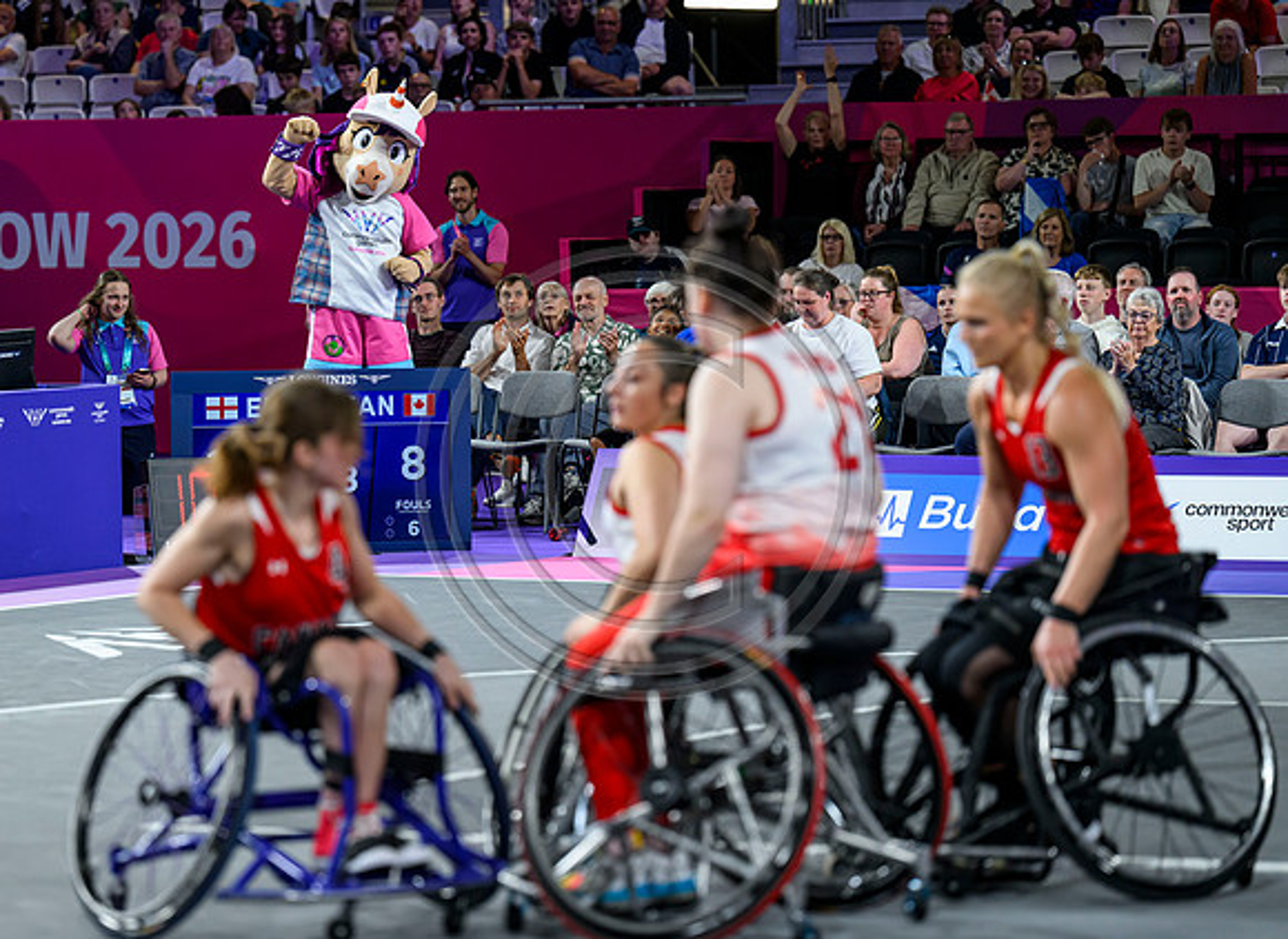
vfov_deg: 8.7
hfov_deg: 11.9
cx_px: 519
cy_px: 427
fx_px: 6190
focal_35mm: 168
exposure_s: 1/1600
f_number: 3.2
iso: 2500
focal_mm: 145
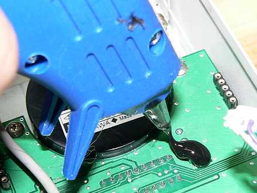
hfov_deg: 18.2
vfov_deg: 13.7
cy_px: 129
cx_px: 164
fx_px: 802
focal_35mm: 108
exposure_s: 1/60
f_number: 4
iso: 200
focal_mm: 12.4
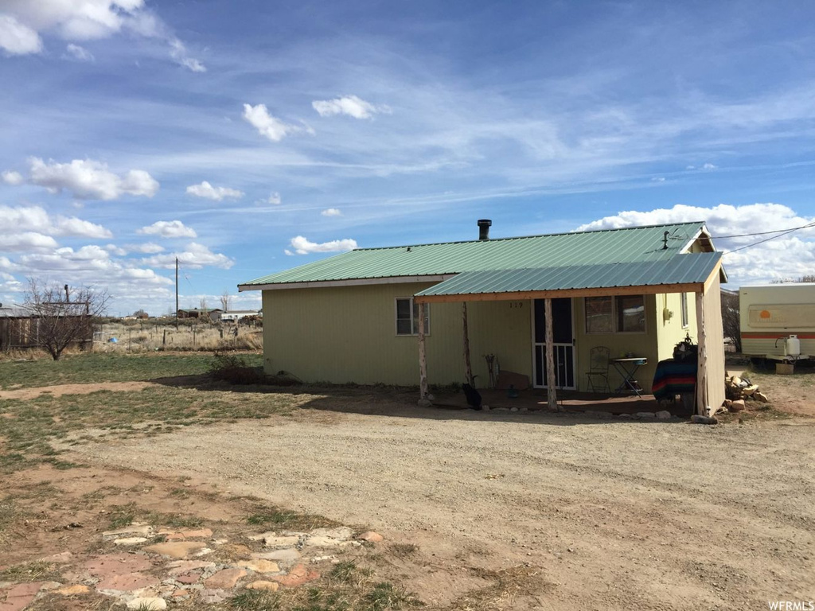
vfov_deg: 48.2
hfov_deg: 61.7
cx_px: 408
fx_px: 683
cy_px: 306
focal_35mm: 29
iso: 32
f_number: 2.2
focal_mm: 4.15
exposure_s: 1/2825
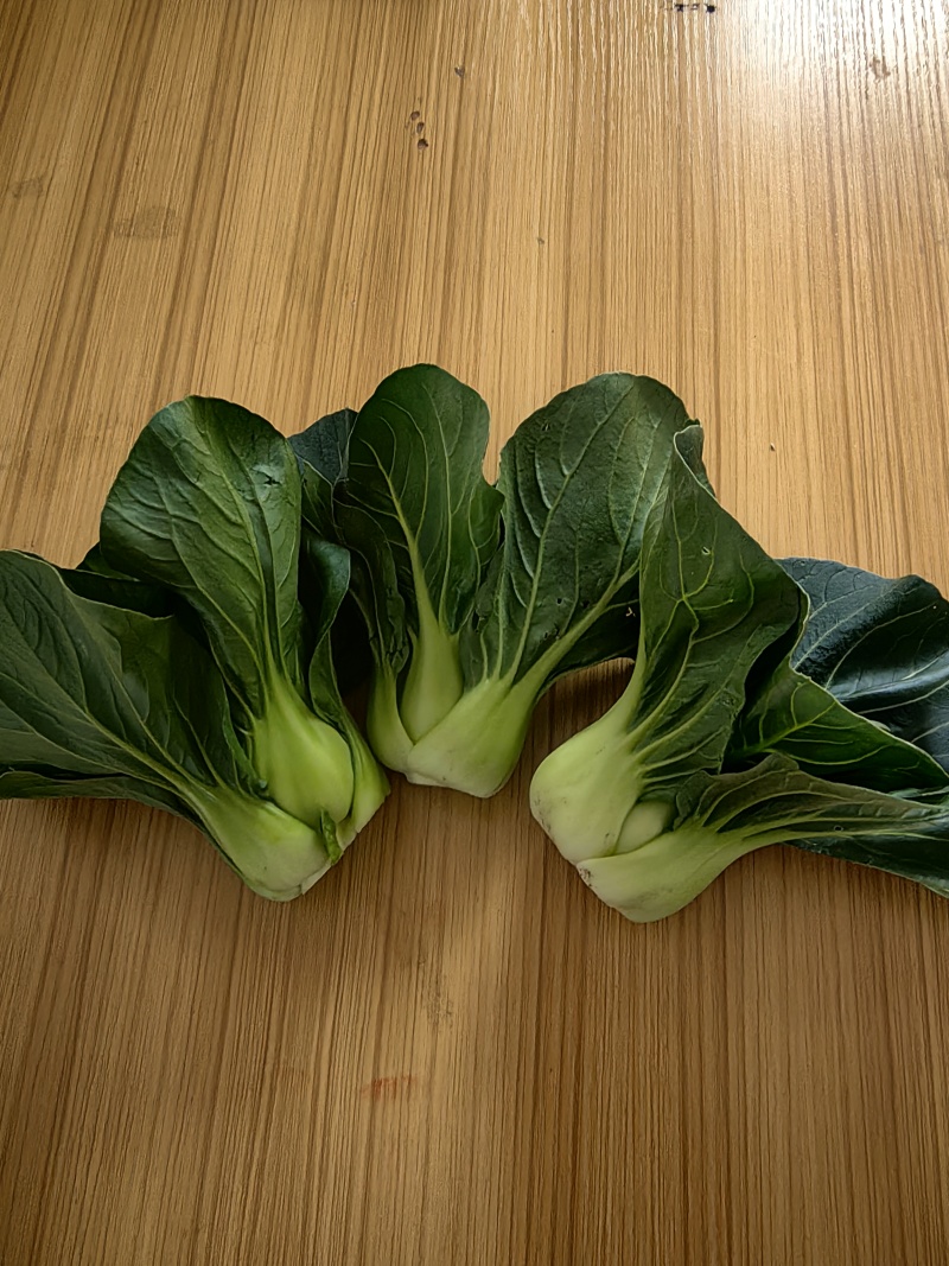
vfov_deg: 65.3
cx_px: 474
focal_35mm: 27
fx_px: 987
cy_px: 633
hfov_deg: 51.3
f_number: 2.2
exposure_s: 1/33.3
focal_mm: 1.95
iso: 200
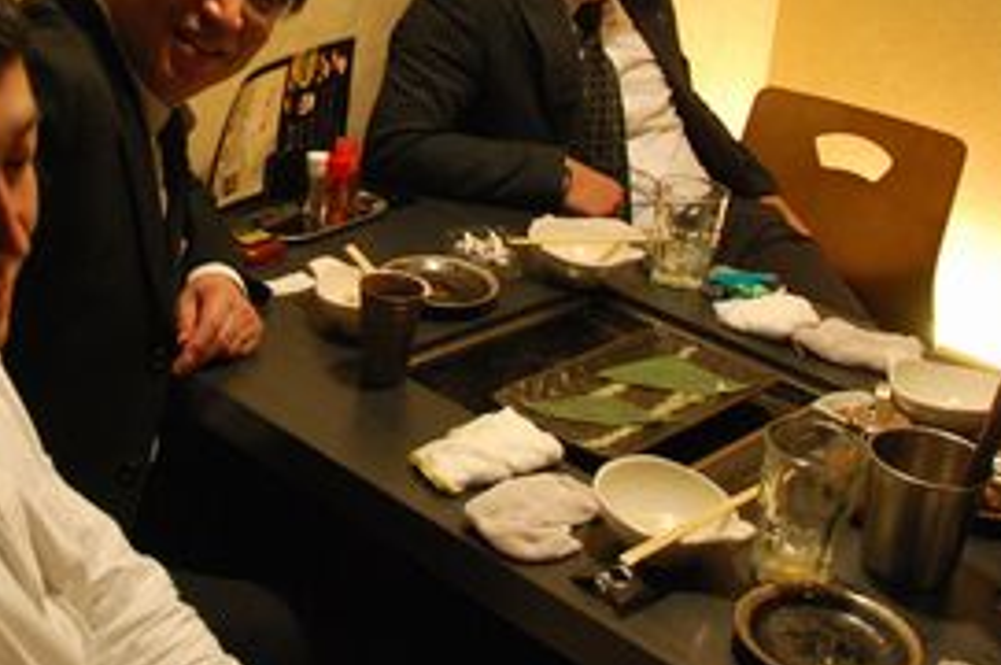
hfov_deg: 39.8
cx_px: 229
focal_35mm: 48
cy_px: 111
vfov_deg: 27.3
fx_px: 1333
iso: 800
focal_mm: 18
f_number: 4.5
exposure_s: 1/13
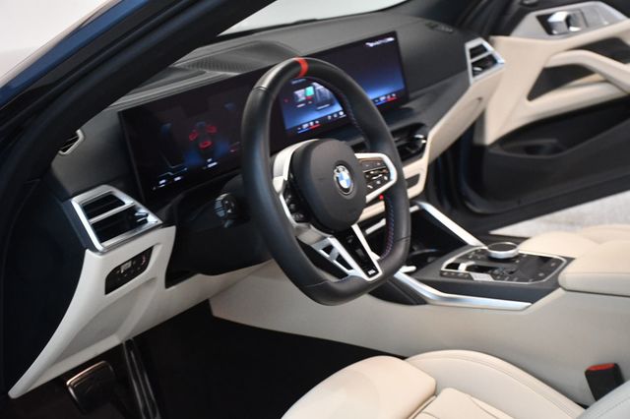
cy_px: 210
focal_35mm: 63
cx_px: 315
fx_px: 1102
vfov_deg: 21.5
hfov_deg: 31.9
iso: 3200
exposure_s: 1/80
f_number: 4.5
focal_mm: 42
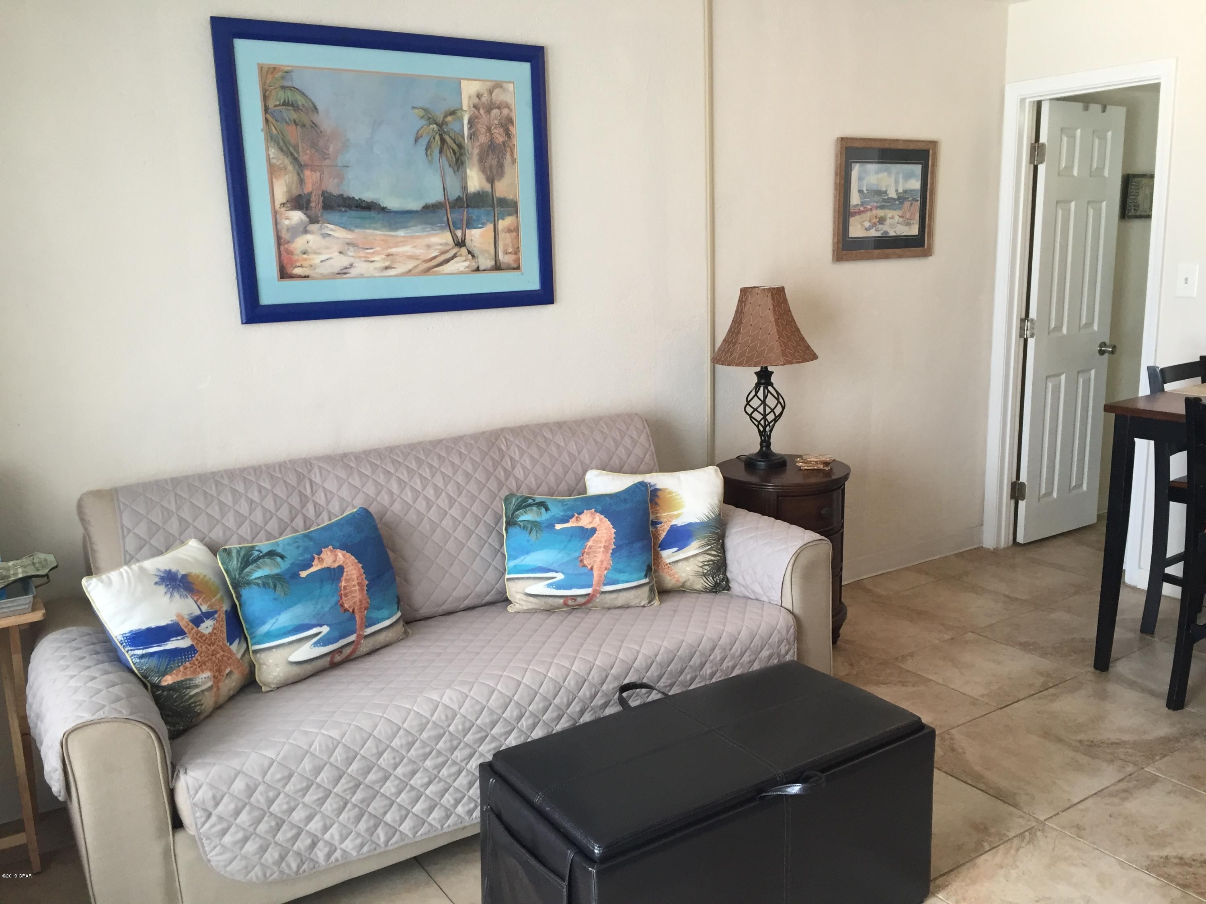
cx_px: 603
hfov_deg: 61.7
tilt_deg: -12.3
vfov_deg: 48.2
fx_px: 1010
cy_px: 452
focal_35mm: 29
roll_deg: +0.6
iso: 40
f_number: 2.2
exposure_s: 1/30
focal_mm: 4.15
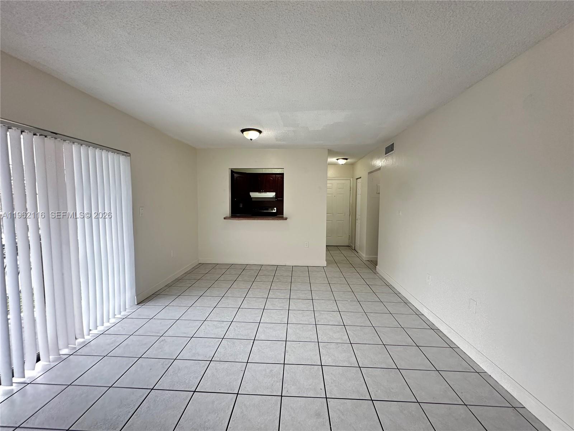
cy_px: 216
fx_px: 232
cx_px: 287
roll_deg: -0.5
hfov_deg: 102.1
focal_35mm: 14
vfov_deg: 85.7
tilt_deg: -3.4
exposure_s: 1/60
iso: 320
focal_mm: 2.22
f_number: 2.2
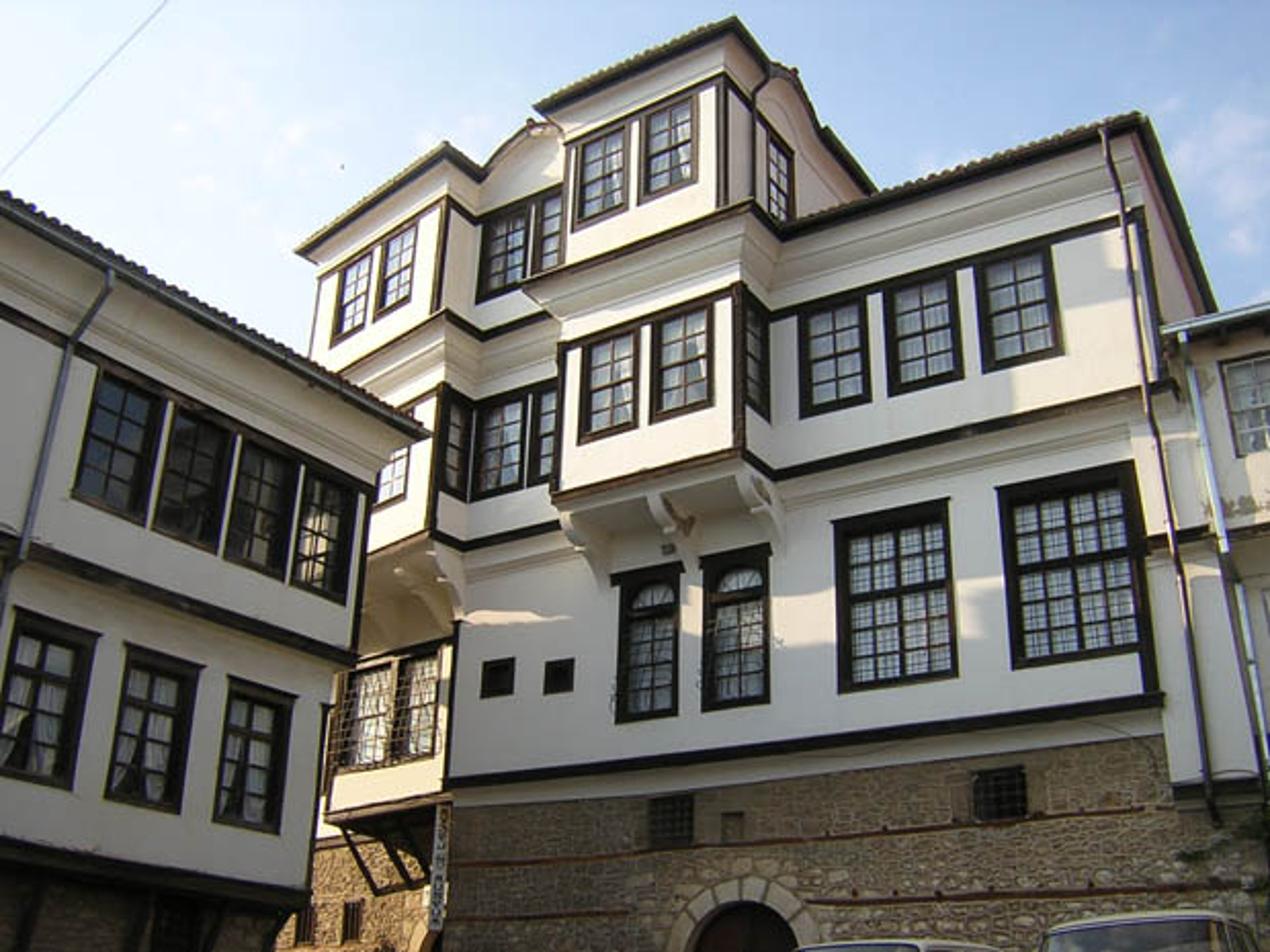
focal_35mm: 36
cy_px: 476
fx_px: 1321
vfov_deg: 39.7
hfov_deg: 51.4
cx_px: 635
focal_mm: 4.7
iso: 100
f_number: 5.2
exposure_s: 1/166
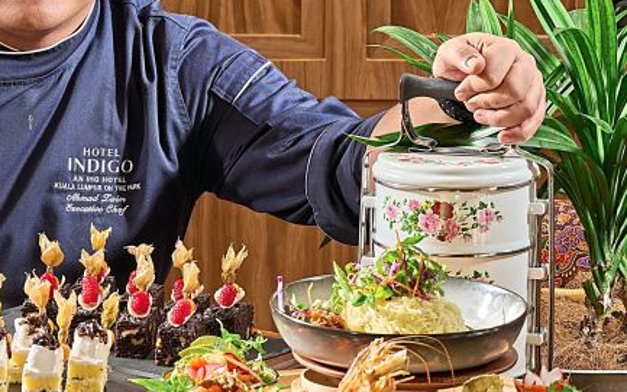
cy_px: 301
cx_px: 169
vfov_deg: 4.7
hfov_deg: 7.5
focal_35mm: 280
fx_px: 4786
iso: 64
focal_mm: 96
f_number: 8
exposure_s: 1/125
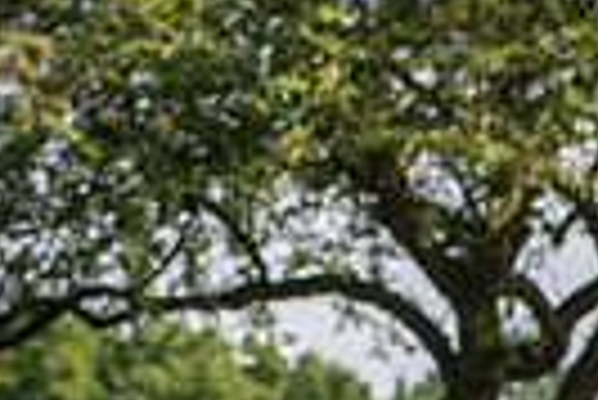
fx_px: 5654
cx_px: 1052
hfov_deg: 5.9
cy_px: 640
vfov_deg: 4.0
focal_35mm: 340
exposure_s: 1/500
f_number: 4
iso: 80
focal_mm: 78
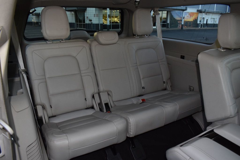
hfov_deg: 67.4
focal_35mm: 27
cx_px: 120
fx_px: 180
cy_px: 80
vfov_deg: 47.9
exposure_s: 1/125
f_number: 5.6
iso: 800
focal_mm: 18
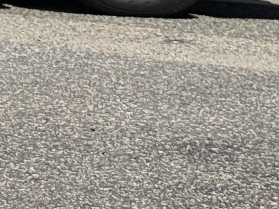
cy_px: -271
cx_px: -266
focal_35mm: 264
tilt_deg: +1.7
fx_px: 2128
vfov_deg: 5.5
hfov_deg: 7.2
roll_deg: -0.2
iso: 64
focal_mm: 6.76
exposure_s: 1/9901
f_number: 1.78
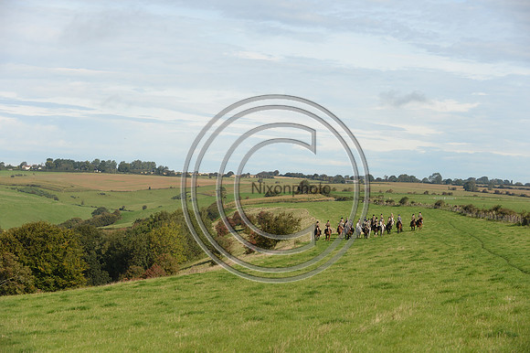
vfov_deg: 16.6
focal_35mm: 82
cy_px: 176
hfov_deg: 24.8
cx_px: 265
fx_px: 1206
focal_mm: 82
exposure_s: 1/1250
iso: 360
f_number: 5
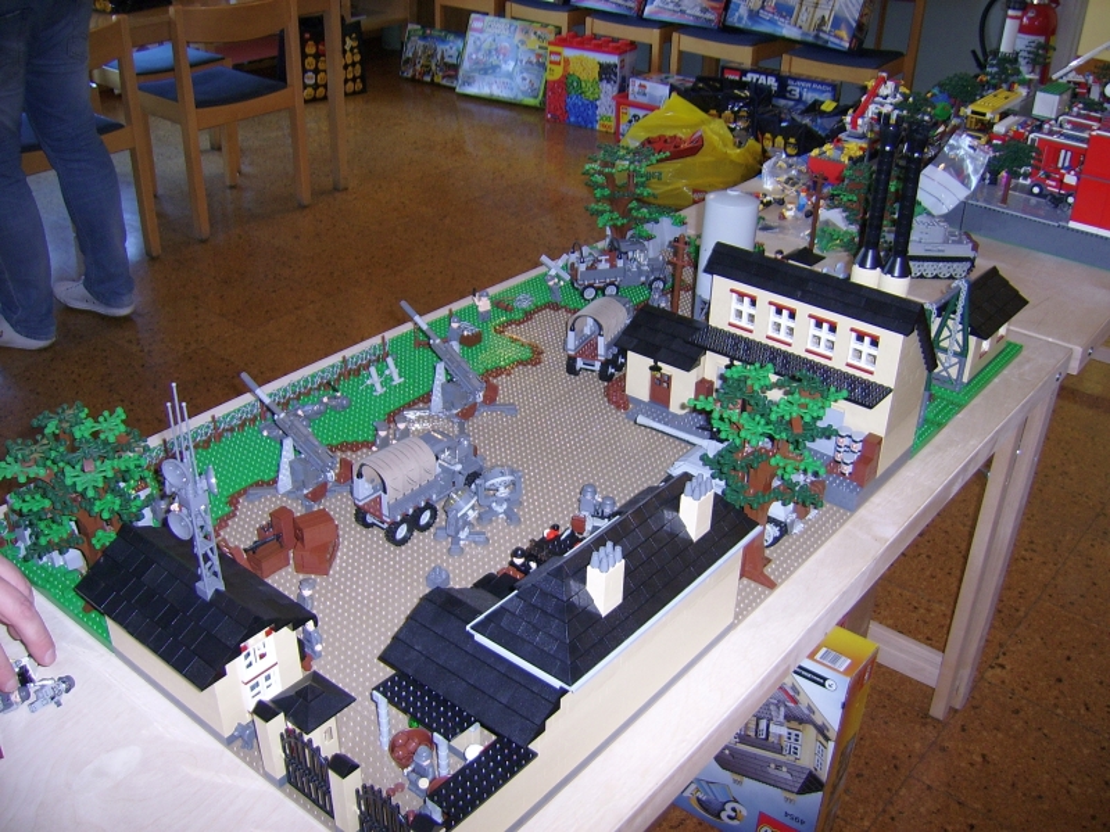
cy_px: 416
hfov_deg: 52.6
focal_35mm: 35
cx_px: 555
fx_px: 1122
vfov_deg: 40.7
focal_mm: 5.95
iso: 100
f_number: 2.8
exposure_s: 1/30
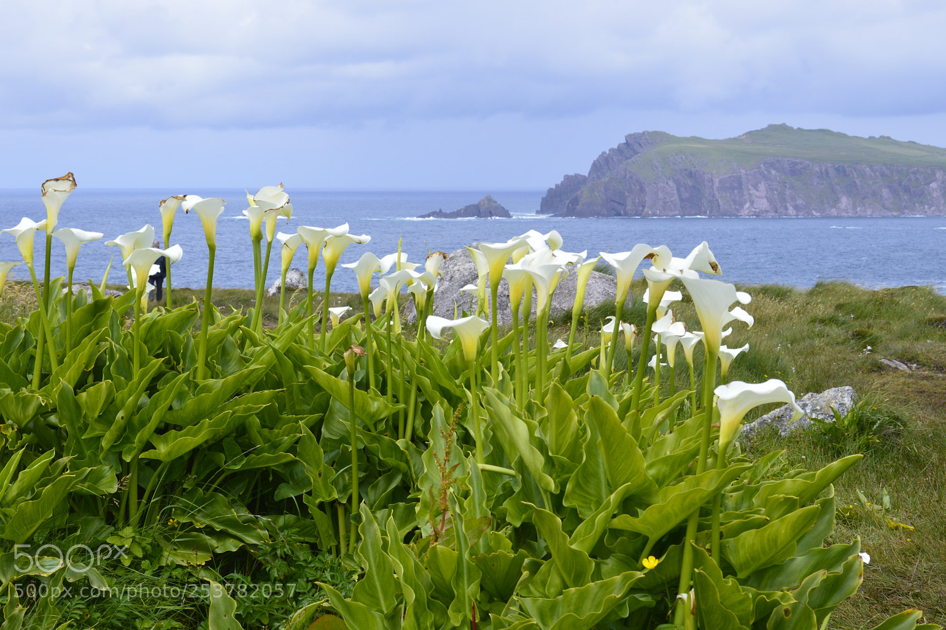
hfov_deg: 36.6
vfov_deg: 24.8
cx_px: 467
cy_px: 312
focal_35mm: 55
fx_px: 1432
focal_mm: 35
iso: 200
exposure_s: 1/250
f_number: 10
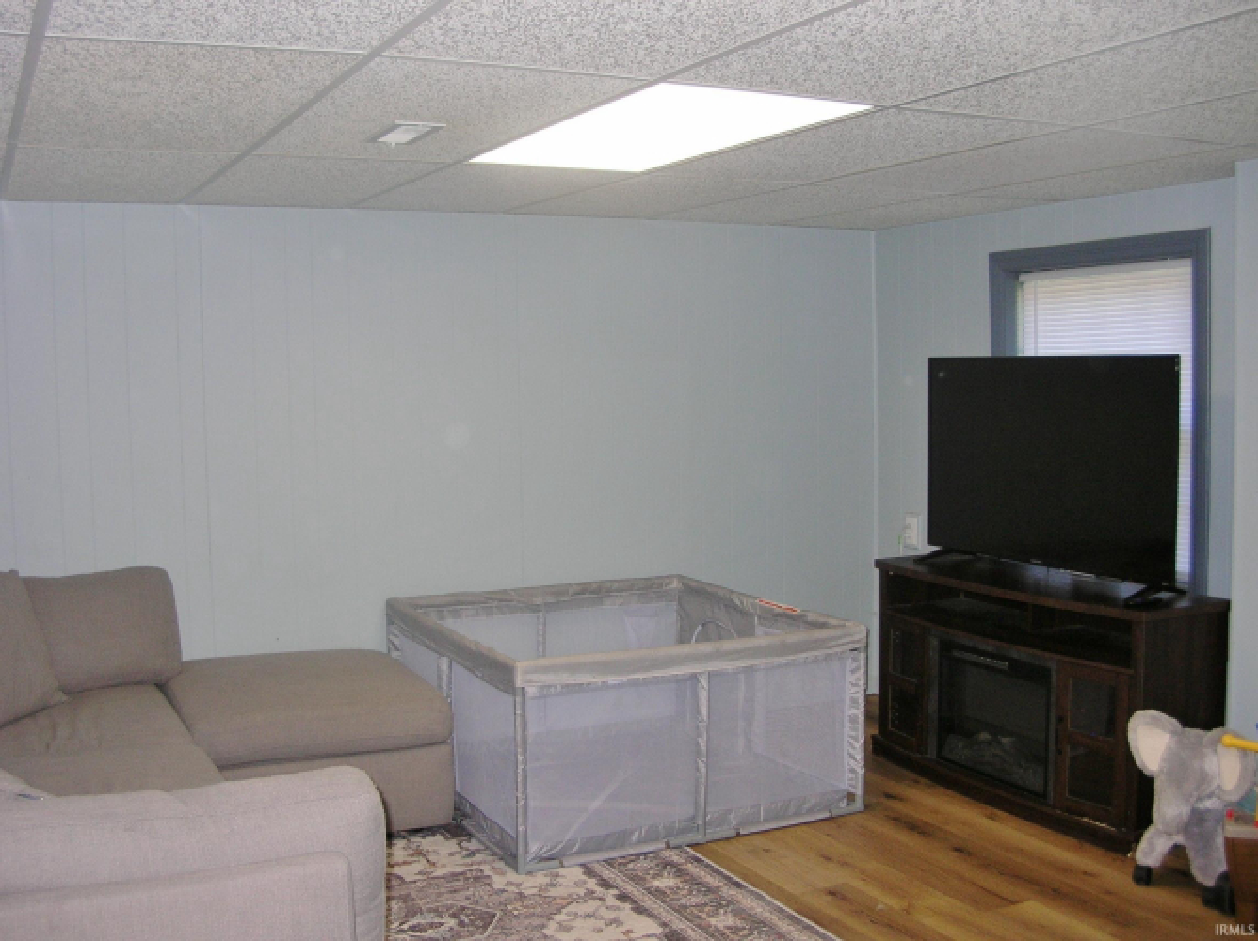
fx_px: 1307
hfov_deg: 51.4
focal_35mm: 36
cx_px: 629
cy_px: 470
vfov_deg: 39.6
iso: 63
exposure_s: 1/60.1
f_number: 2.7
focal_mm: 6
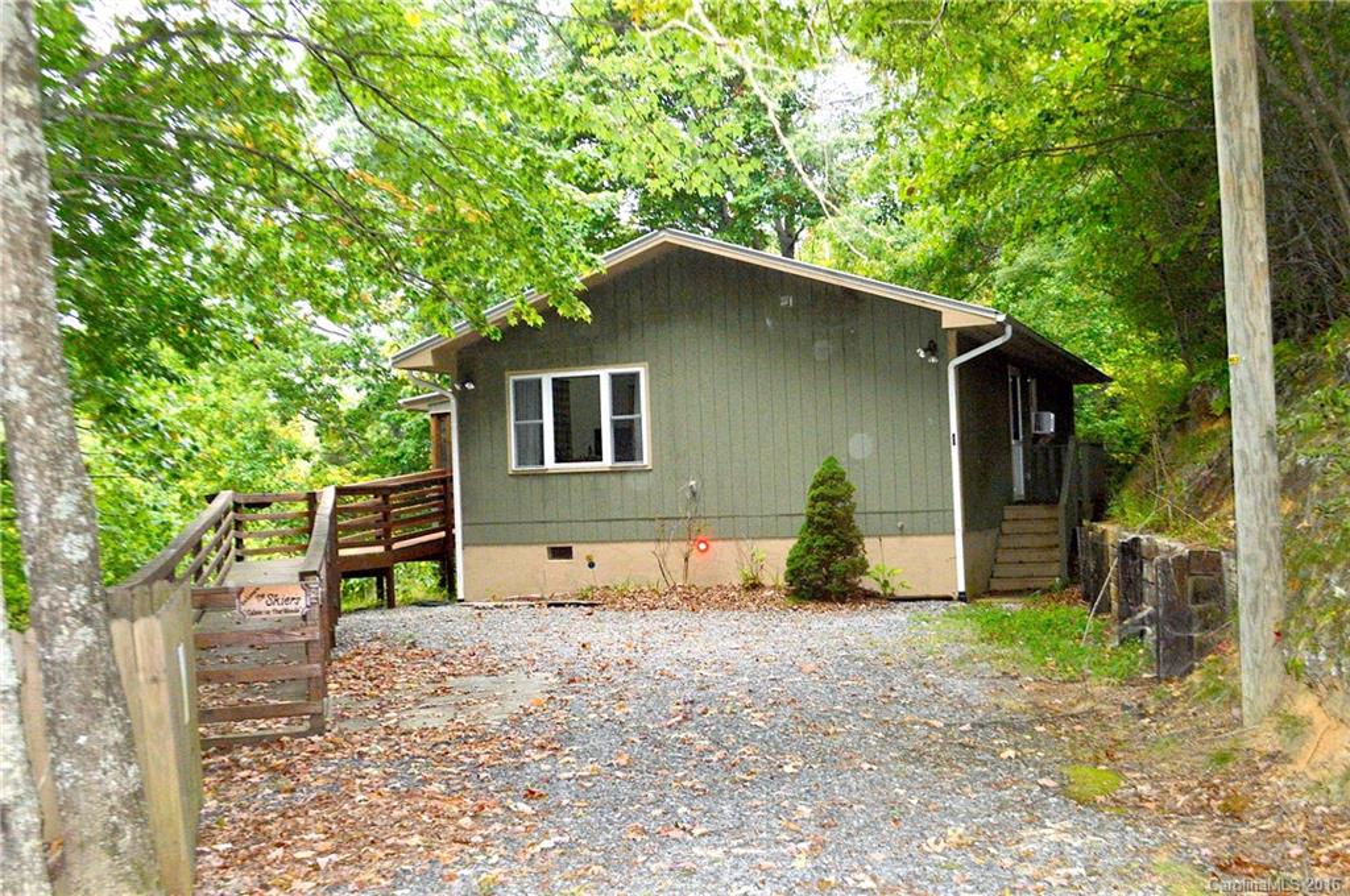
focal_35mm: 36
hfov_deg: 53.2
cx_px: 675
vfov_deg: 36.8
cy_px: 448
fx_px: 1348
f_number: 5.6
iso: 1600
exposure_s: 1/200
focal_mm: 24
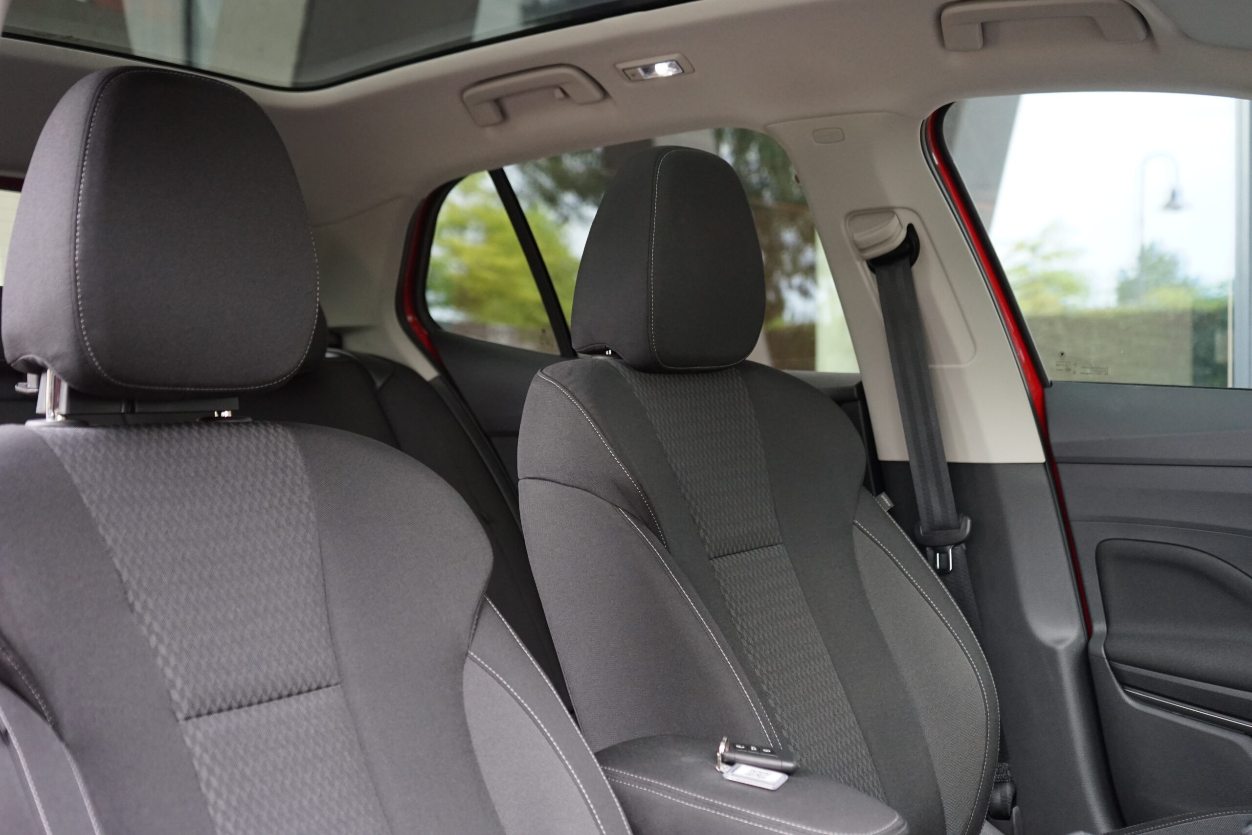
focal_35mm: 42
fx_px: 1461
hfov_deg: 46.4
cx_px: 626
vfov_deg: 31.9
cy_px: 418
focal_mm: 42
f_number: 4.5
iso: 2000
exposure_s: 1/160
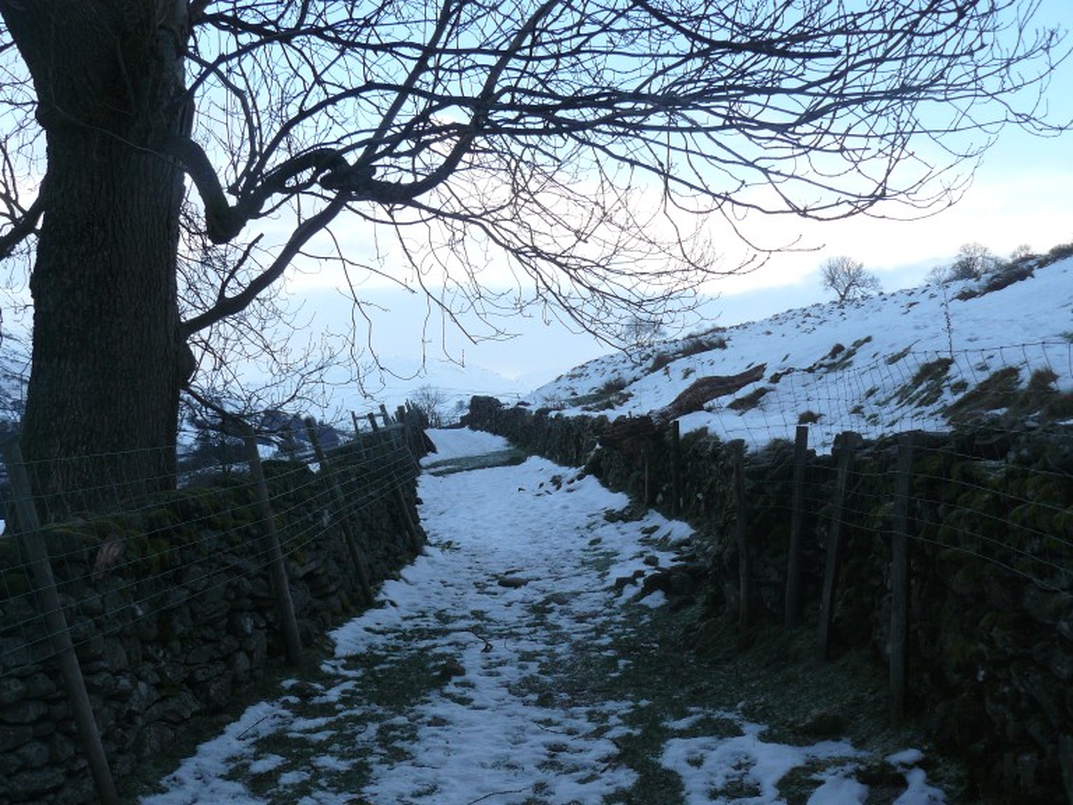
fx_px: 1116
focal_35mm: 36
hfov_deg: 51.4
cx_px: 536
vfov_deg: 39.7
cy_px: 402
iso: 100
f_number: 4
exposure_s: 1/200
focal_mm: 6
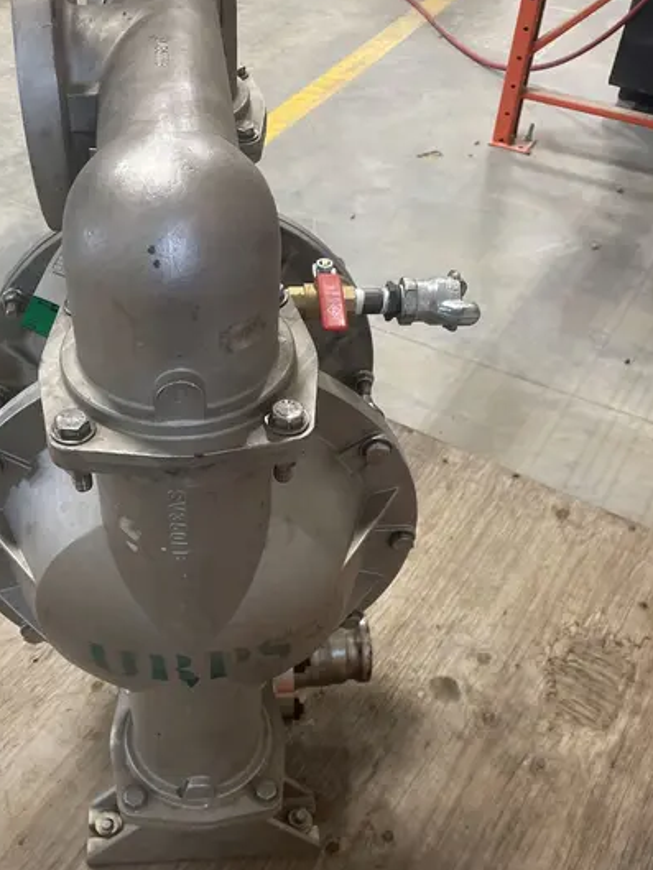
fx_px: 905
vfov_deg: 51.1
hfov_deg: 39.2
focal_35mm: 36
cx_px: 219
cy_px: 512
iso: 160
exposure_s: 1/60
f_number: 1.6
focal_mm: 4.2
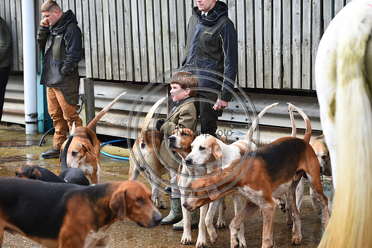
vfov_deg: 14.4
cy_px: 124
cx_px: 186
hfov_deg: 21.5
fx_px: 981
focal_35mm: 95
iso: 560
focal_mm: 95
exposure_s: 1/800
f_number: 4
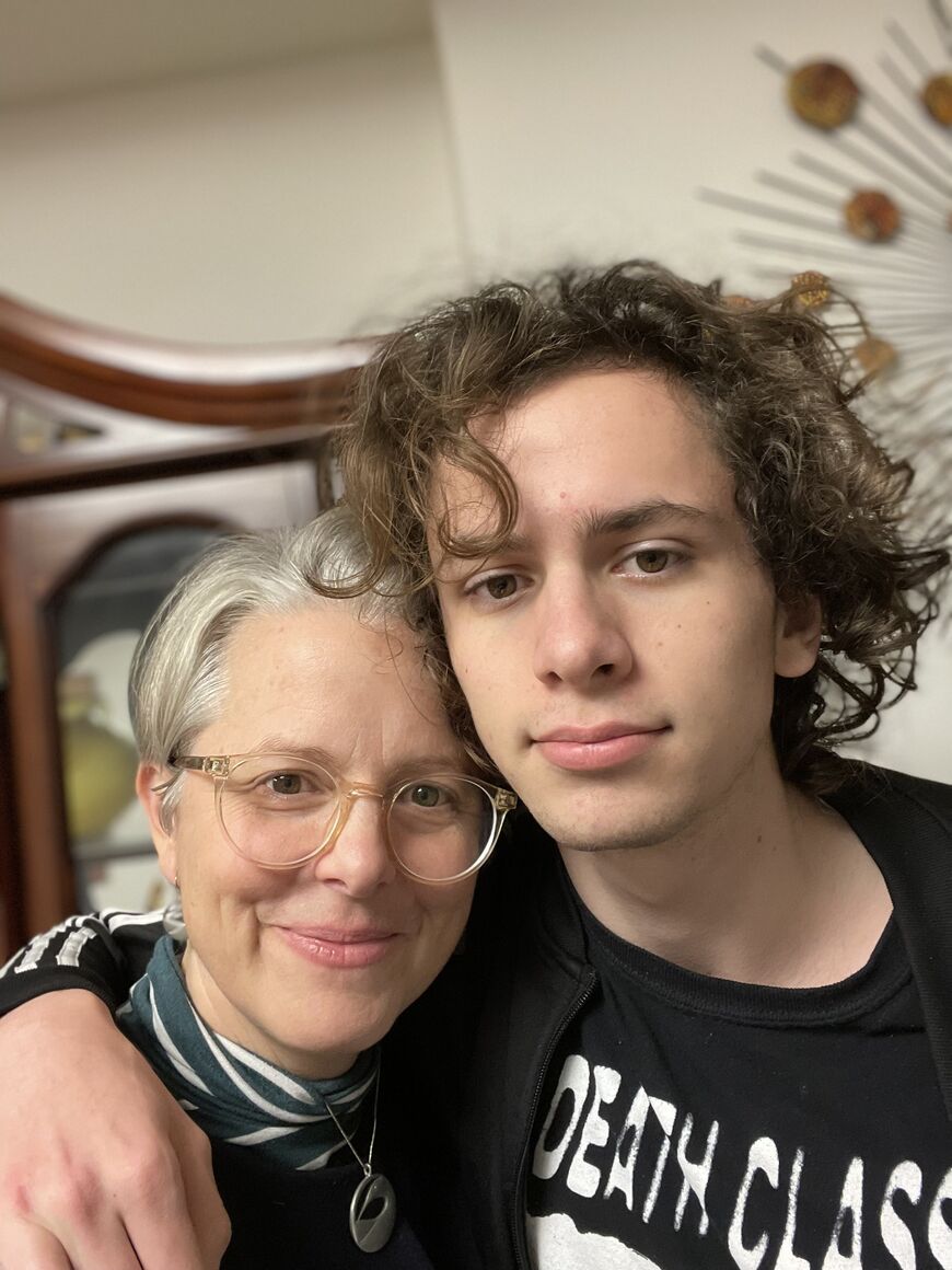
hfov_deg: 46.8
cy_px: 635
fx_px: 1100
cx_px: 476
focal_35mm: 30
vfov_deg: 60.0
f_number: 2.2
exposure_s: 1/50
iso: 200
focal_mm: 2.71
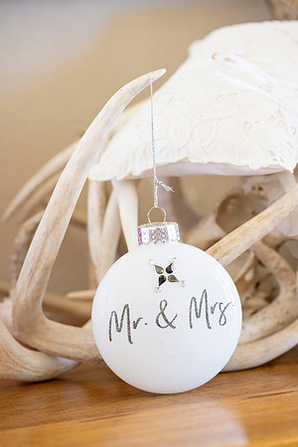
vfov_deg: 17.1
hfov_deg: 11.4
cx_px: 149
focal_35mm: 120
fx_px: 1490
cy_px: 224
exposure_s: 1/80
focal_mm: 120
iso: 800
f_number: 5.6
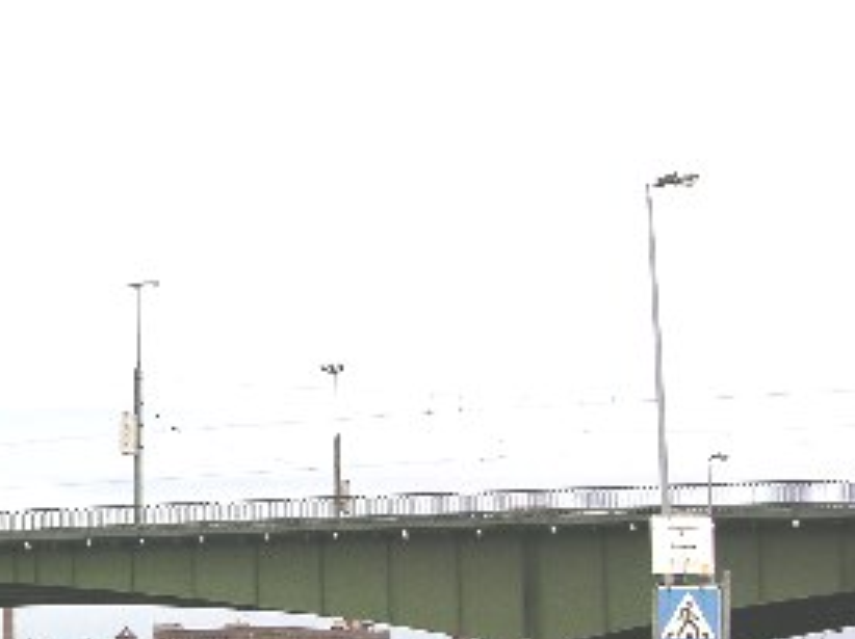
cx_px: -23
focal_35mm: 75
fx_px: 1851
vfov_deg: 19.3
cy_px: 545
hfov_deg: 24.7
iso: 50
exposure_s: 1/83.8
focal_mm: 8.9
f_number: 7.1
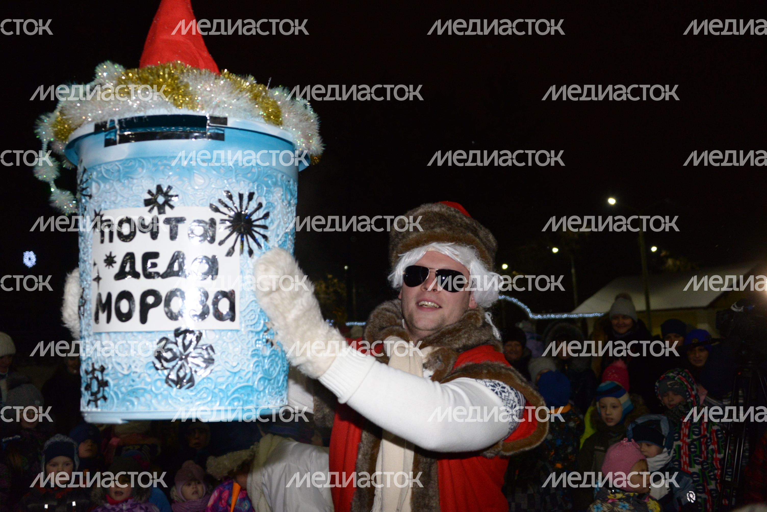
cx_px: 384
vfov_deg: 38.9
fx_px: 725
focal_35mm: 34
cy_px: 256
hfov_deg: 55.8
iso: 2500
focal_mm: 34
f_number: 3.8
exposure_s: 1/200
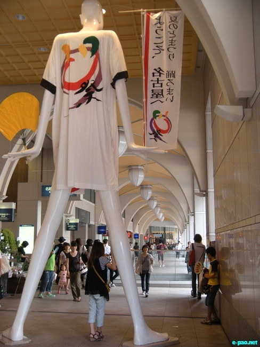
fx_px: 440
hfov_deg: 32.9
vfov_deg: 42.9
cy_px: 174
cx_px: 130
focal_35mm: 44
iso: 102
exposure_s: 1/30
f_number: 4
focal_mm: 7.4
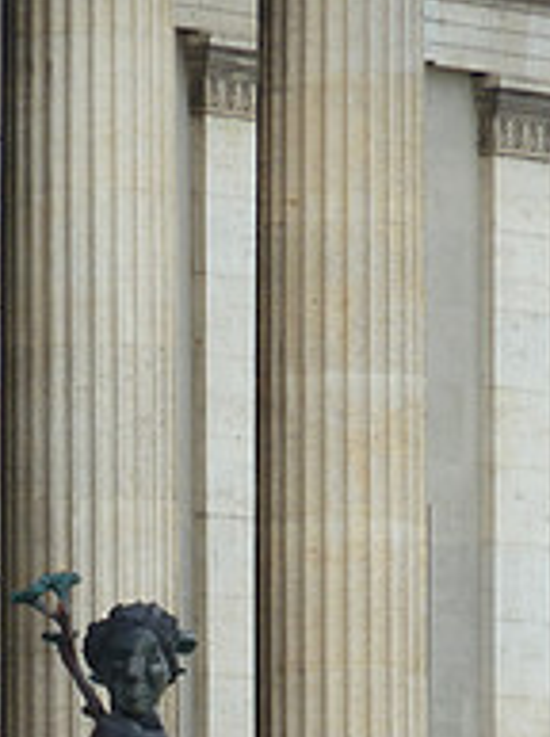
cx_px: 136
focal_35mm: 701
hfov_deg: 2.1
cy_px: 748
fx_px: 14900
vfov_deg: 2.8
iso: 100
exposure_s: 1/125
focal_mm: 49.2
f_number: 4.9
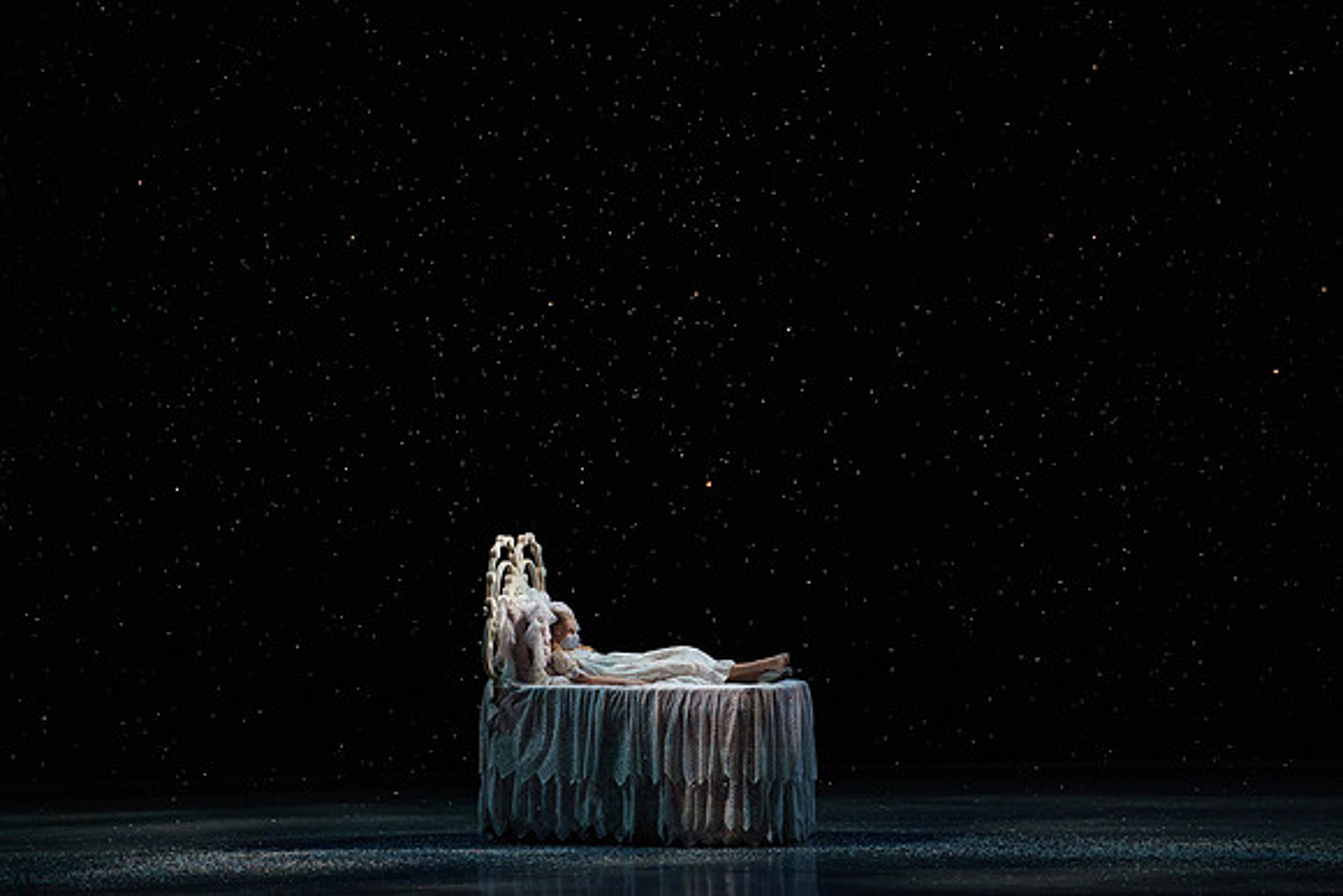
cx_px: 672
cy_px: 448
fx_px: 7463
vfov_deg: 6.9
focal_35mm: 200
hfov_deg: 10.3
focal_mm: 200
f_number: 2.8
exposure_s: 1/320
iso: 5000
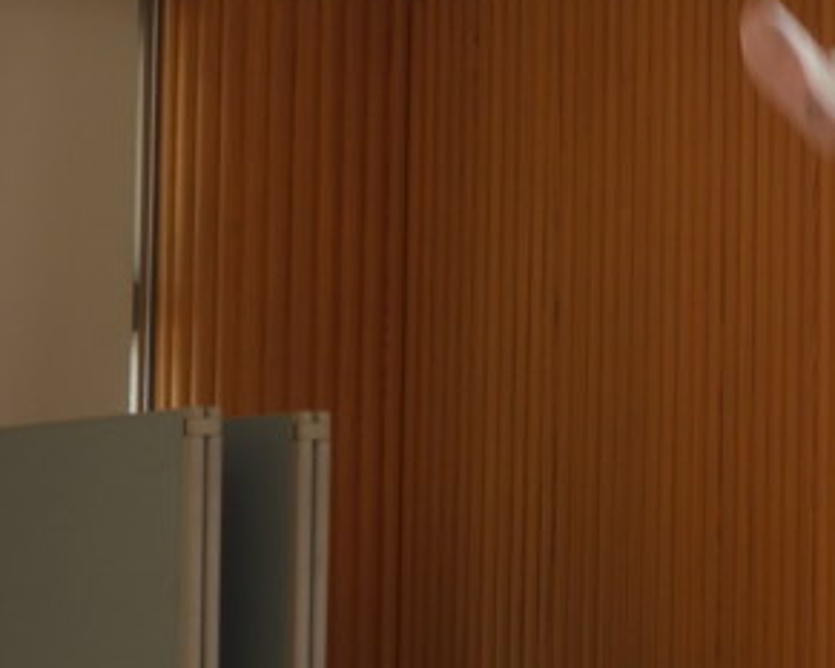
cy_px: 186
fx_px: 6798
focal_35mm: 275
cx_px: 1102
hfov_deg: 7.0
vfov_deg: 5.6
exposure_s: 1/80
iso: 160
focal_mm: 26.26
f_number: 4
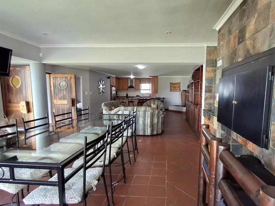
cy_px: 111
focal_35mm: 19
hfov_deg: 84.1
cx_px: 158
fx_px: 151
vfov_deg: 68.5
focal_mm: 1.64
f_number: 2.2
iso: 80
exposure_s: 1/40
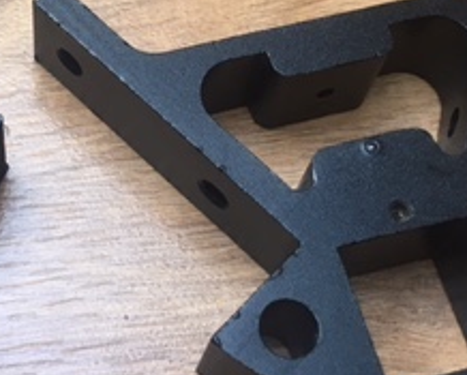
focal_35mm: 83
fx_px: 1149
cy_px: 88
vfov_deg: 18.4
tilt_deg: -64.0
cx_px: 41
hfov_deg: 22.4
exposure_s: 1/33
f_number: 2.2
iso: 32
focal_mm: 4.15
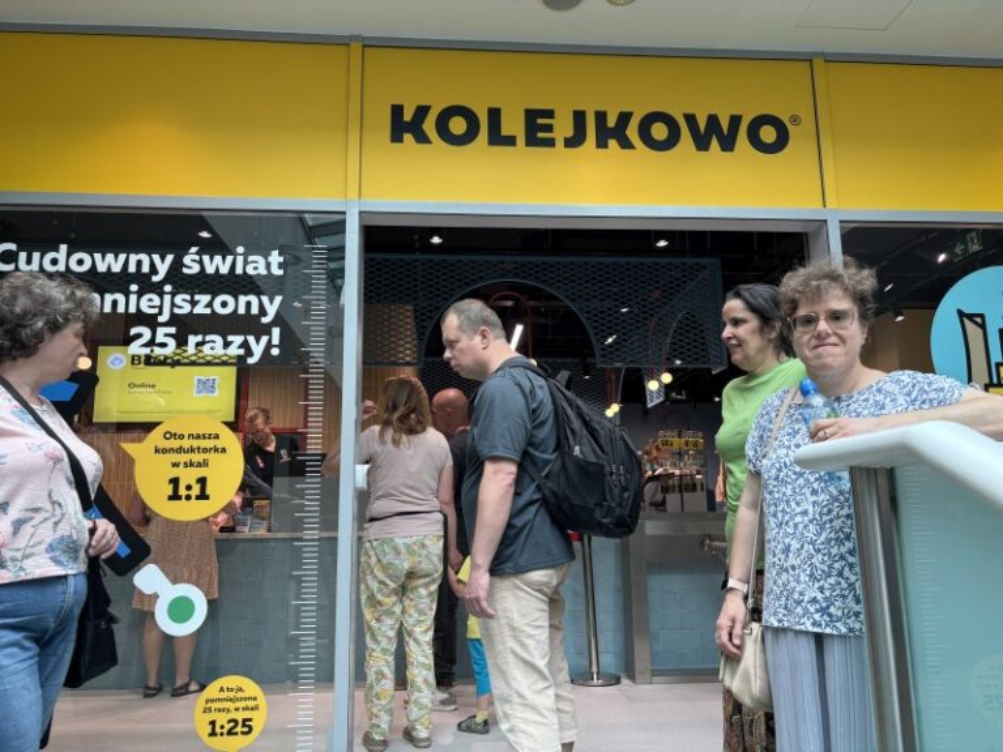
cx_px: 502
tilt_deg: +10.1
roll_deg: +0.9
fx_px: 753
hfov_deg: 67.3
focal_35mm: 26
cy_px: 376
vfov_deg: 53.1
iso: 64
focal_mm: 5.96
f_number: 1.6
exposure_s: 1/105
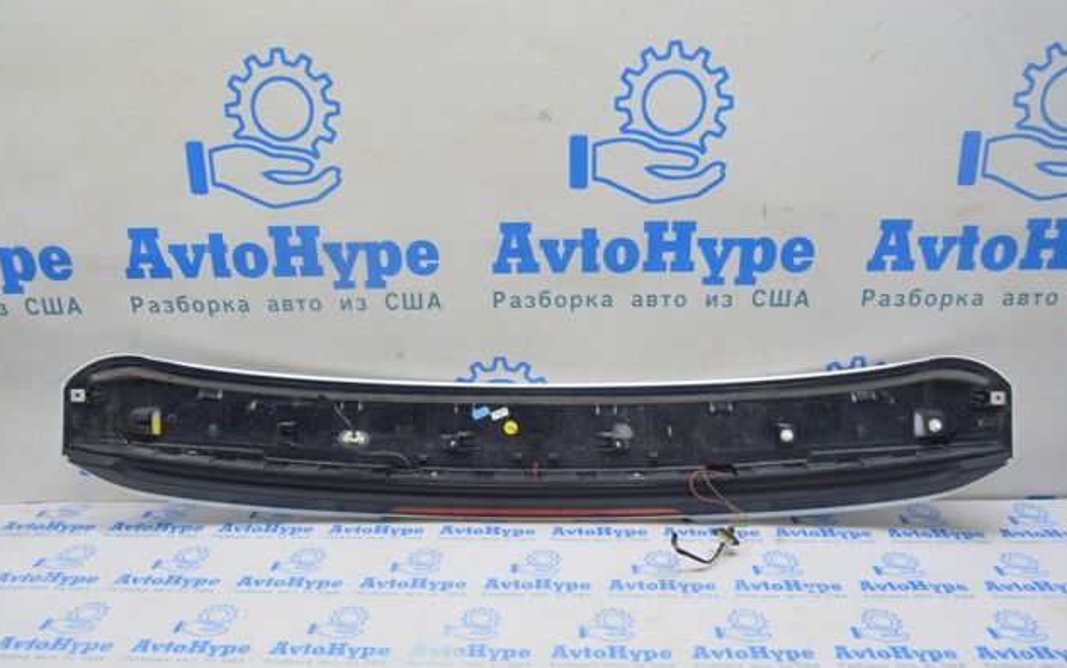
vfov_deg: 44.6
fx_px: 815
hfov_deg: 66.4
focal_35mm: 28
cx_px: 535
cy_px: 342
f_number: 5.6
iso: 400
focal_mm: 18
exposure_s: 1/20
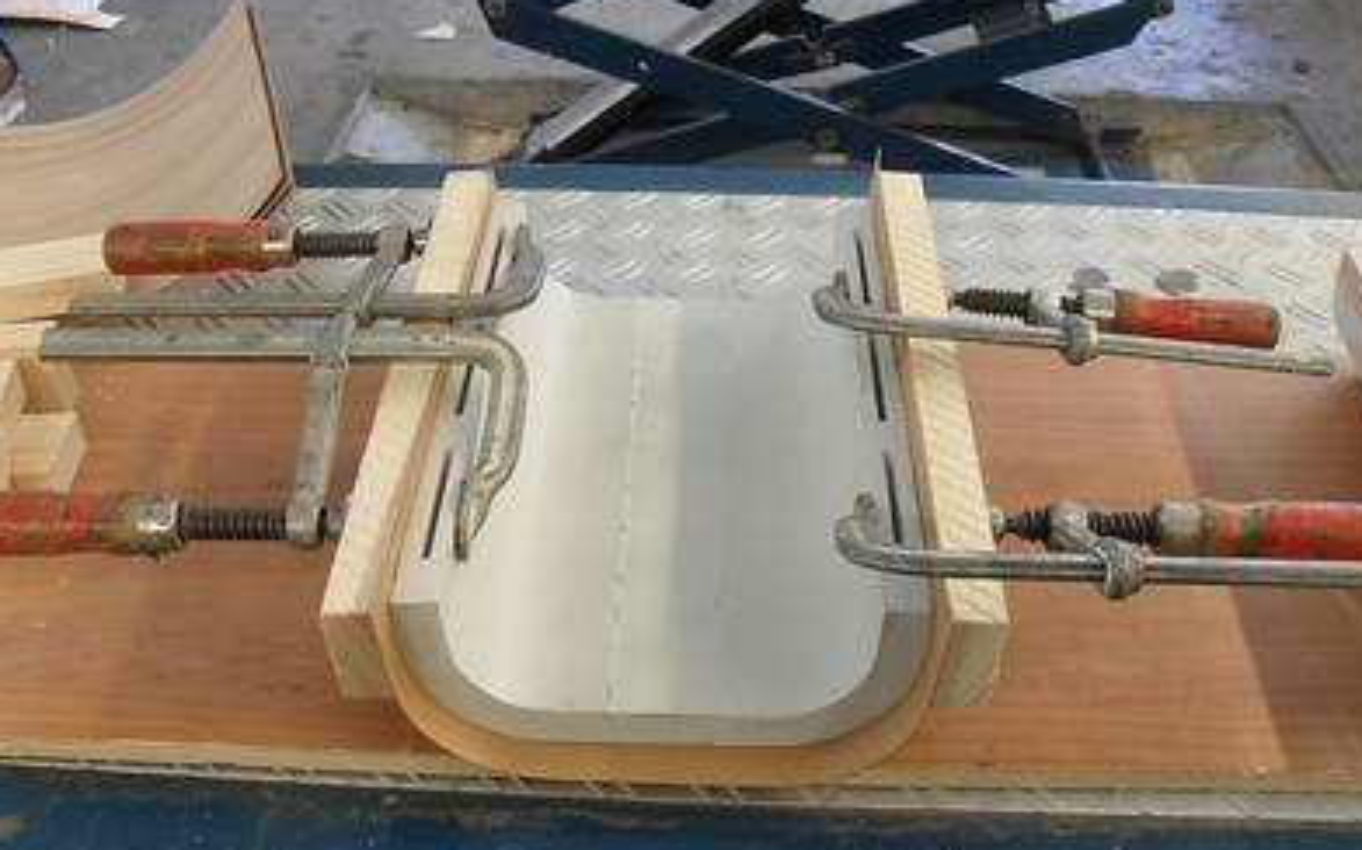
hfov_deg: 51.6
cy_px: 505
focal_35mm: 38
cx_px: 686
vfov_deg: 33.5
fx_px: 1410
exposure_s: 1/20
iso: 200
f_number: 2.8
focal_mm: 6.2
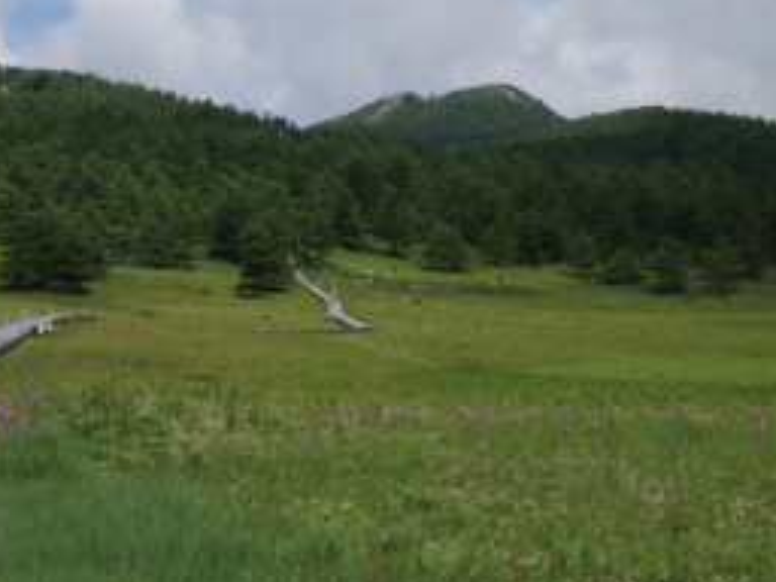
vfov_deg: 19.6
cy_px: 314
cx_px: -100
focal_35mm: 75
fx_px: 1681
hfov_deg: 24.1
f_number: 9
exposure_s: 1/400
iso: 200
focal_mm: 16
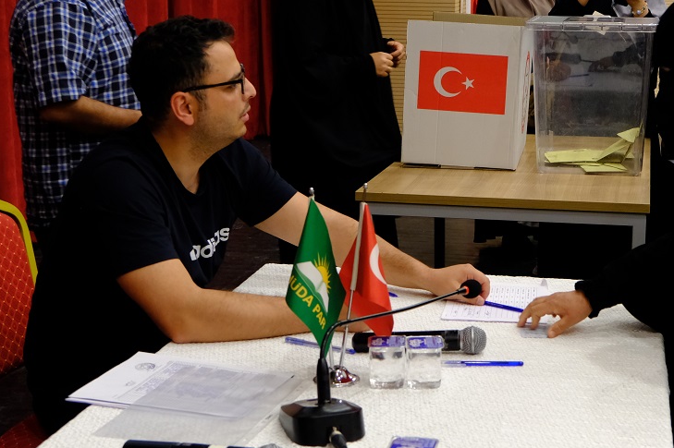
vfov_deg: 22.5
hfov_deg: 33.0
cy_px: 138
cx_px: 475
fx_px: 1123
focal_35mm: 60
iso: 1600
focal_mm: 21.2
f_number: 4
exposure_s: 1/50
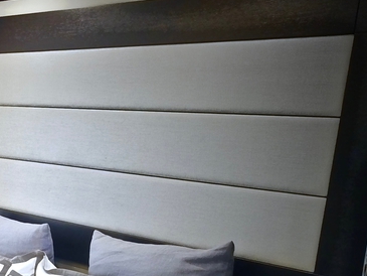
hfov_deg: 21.7
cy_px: 312
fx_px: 817
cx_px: -163
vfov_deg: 18.4
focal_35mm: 77
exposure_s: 1/12.5
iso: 322
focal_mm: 4.73
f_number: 2.2
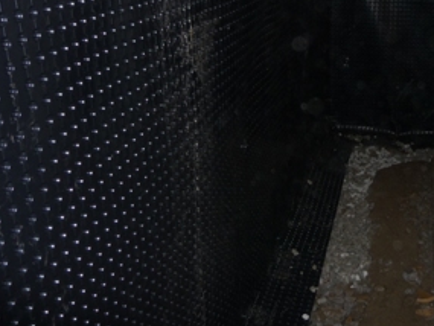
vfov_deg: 32.6
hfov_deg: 41.9
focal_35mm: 44
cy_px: 105
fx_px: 552
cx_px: 315
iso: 100
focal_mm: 4.7
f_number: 3.3
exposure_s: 1/30
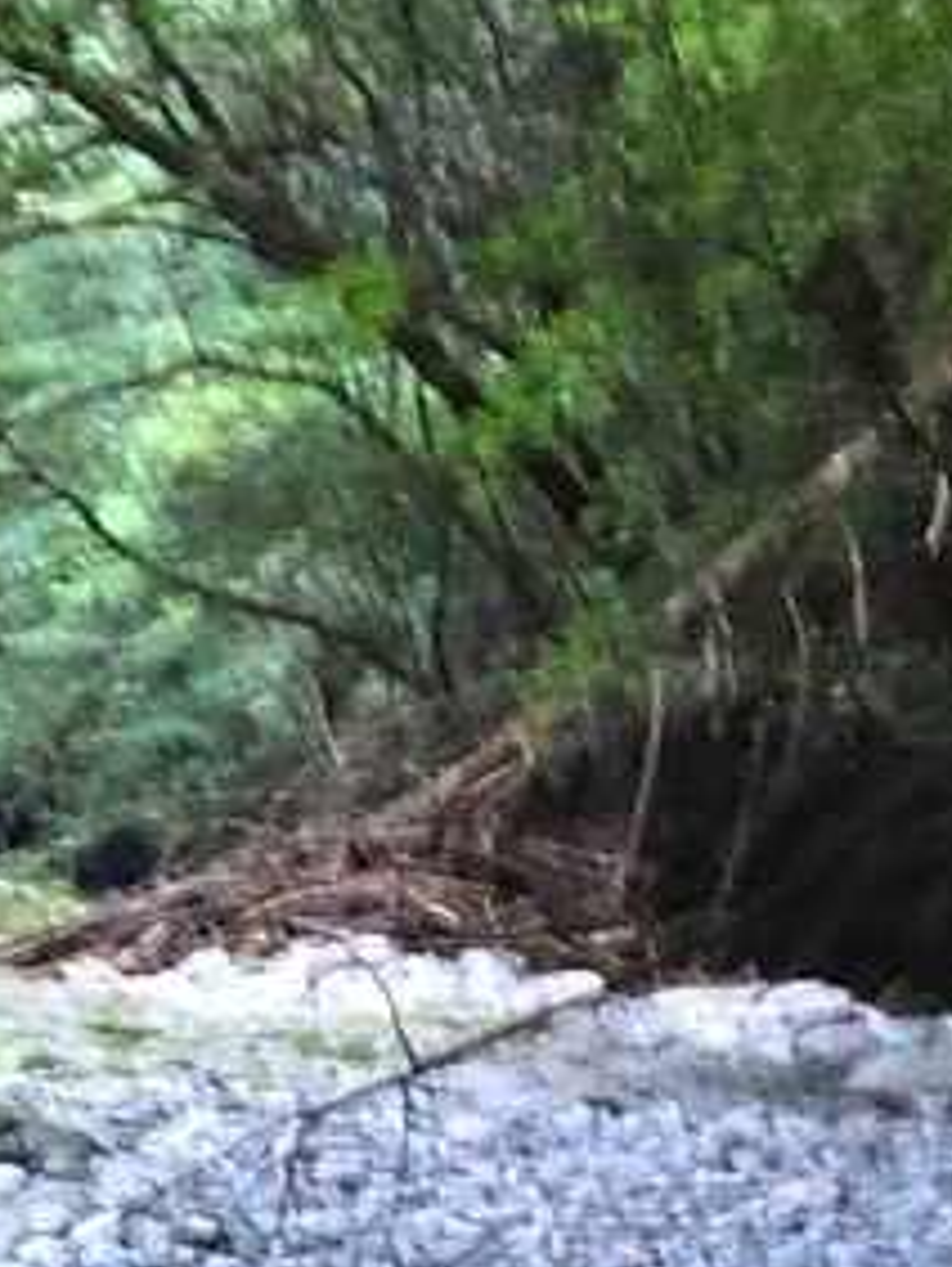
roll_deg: -0.3
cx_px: -660
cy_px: 1927
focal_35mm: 119
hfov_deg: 11.7
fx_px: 4357
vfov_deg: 15.2
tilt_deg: -16.1
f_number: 1.8
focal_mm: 3.99
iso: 100
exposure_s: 1/5
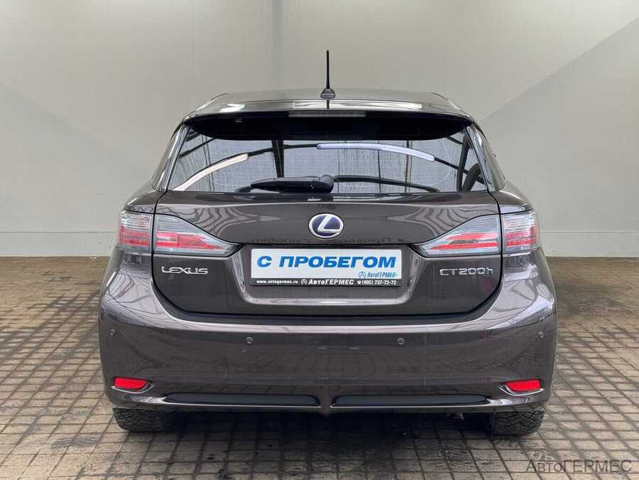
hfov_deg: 39.7
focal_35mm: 48
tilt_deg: -10.9
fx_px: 886
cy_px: 240
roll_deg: -1.4
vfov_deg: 30.3
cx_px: 320
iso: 50
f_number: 1.78
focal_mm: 6.76
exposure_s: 1/121
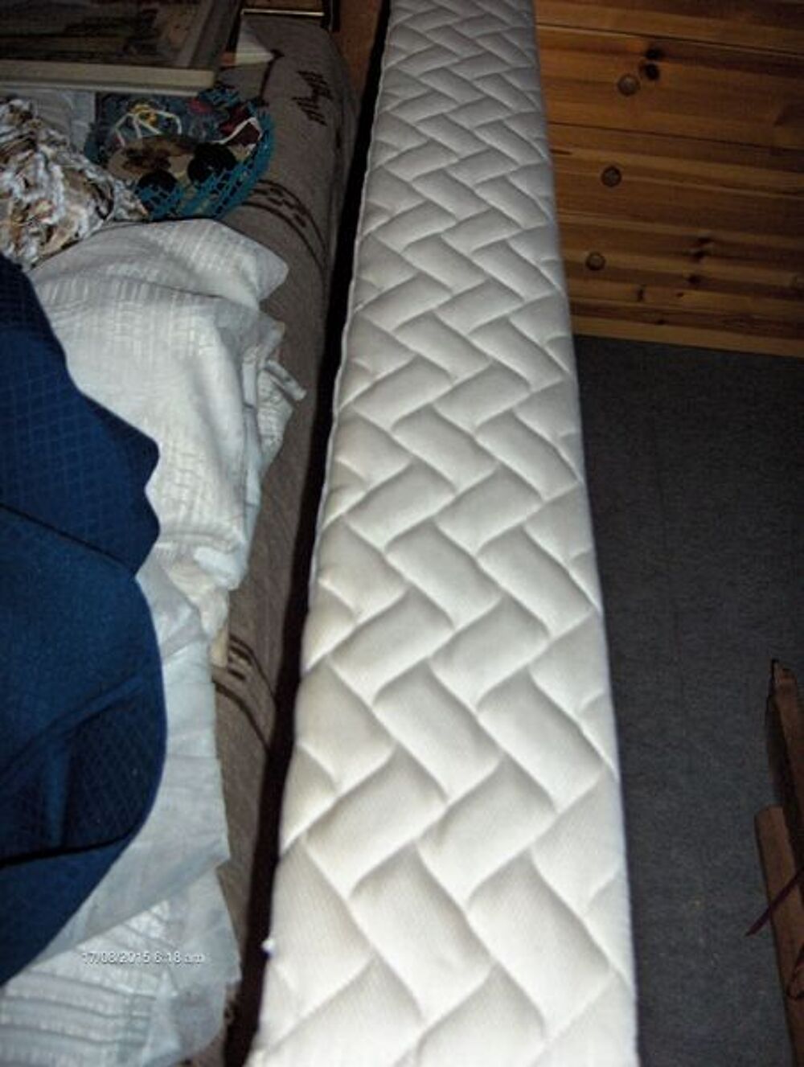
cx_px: 402
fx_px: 1204
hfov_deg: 36.9
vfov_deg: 47.8
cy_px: 534
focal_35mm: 39
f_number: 2.8
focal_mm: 8
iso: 100
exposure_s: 1/60
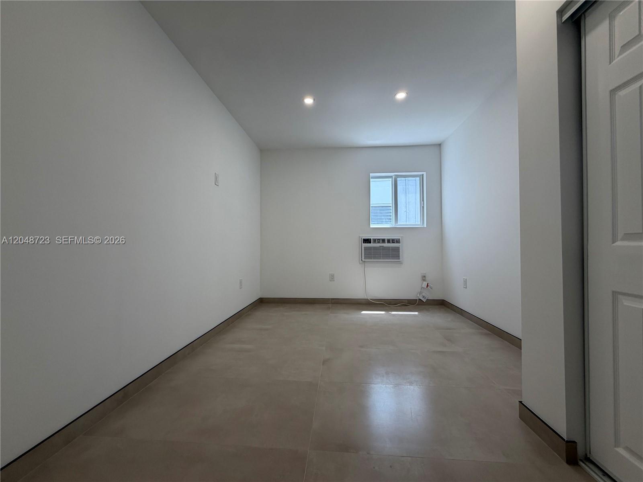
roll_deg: +0.4
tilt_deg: +0.5
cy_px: 241
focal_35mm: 14
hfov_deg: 102.1
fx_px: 260
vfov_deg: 85.7
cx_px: 322
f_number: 2.2
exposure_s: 1/120
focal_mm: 2.22
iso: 100
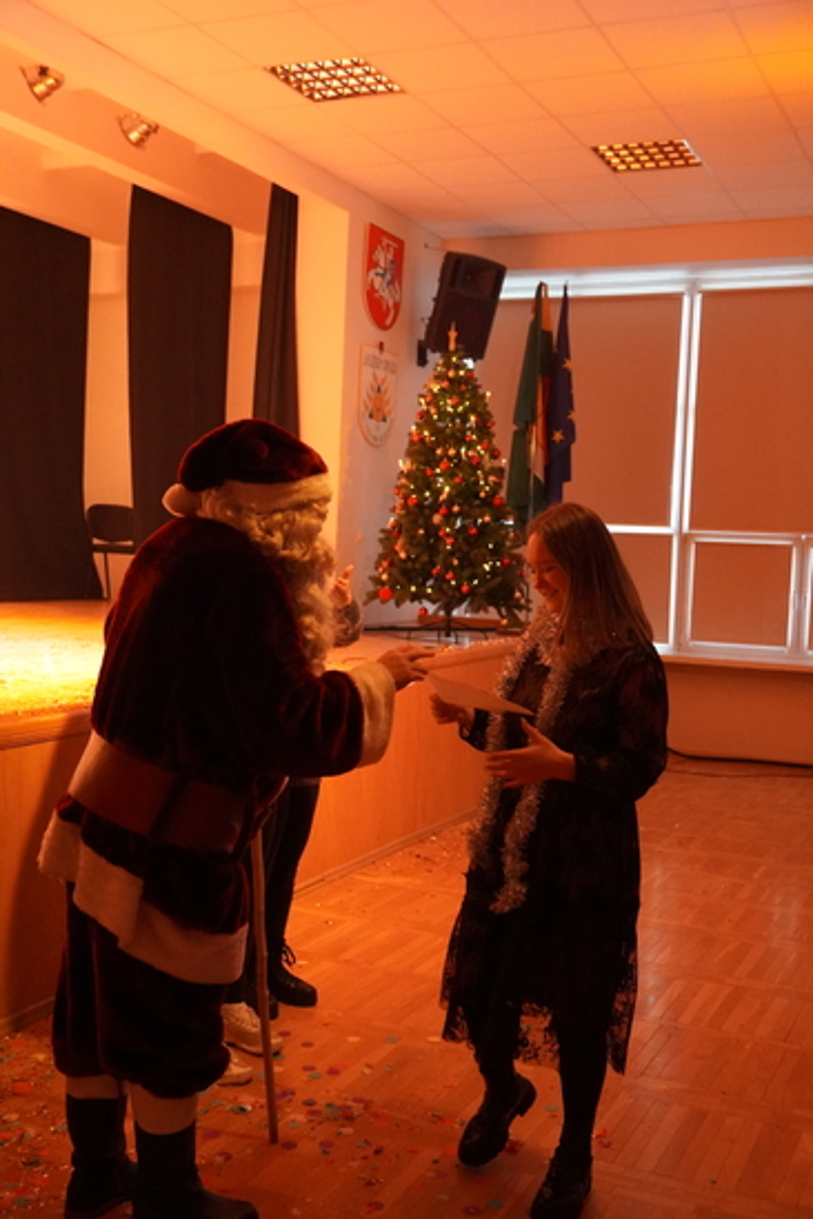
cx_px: 406
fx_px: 1372
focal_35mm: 40
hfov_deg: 33.0
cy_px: 610
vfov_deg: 47.9
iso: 6400
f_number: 4.5
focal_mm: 27
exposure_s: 1/100
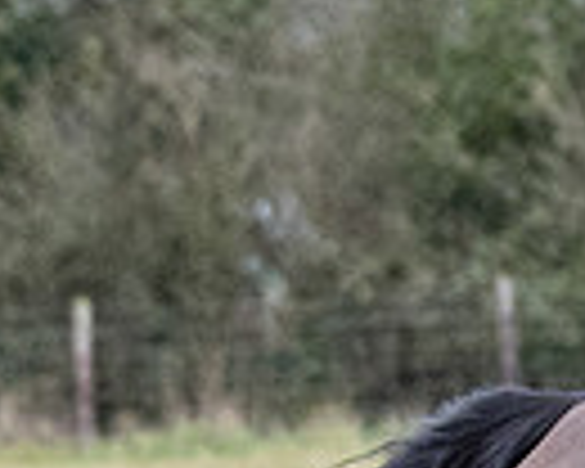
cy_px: 1027
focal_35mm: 1014
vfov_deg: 1.5
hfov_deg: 1.9
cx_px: 1631
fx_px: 17556
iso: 1600
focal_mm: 115
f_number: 4
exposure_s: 1/800
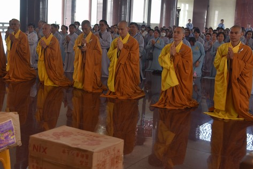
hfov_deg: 36.0
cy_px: 66
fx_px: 387
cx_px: 97
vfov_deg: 24.6
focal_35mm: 55
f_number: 4.5
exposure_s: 1/80
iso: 400
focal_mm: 40
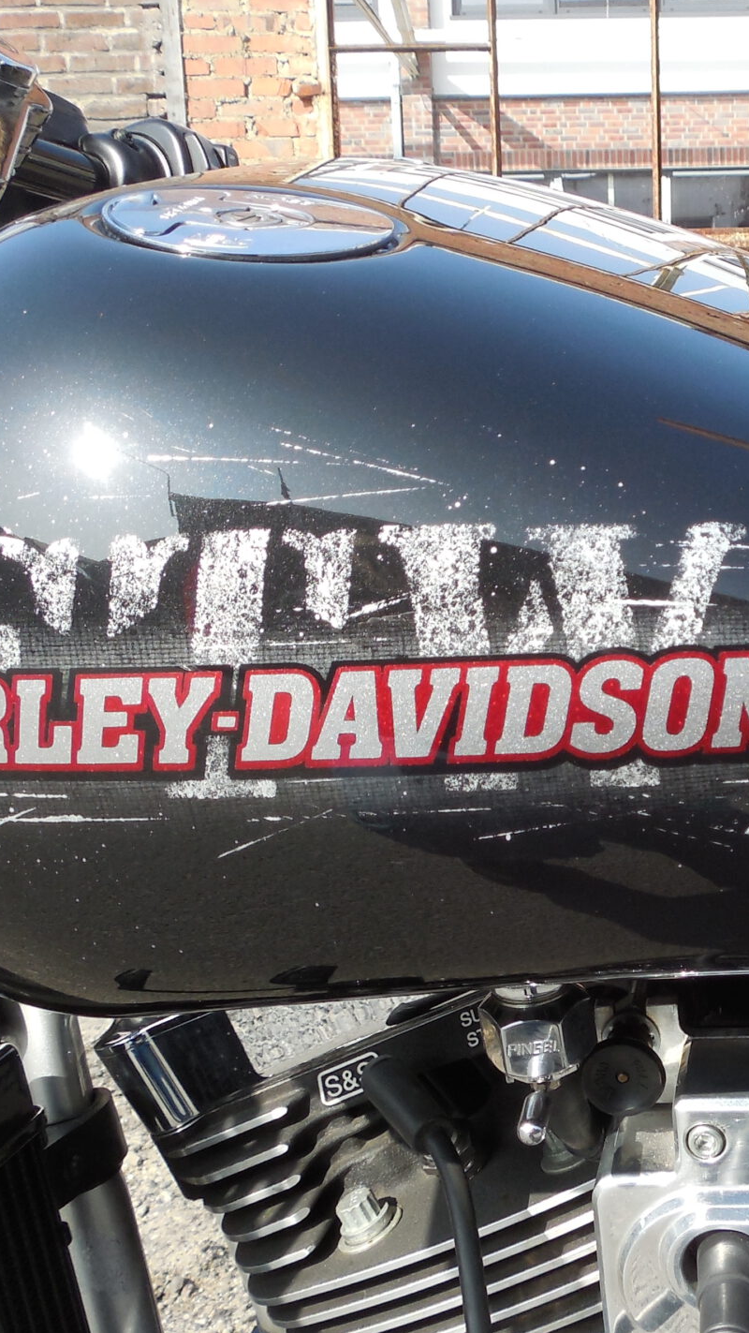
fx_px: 1731
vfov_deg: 42.1
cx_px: 663
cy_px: 686
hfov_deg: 23.8
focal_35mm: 49
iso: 125
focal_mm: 4.5
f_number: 3.3
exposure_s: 1/400
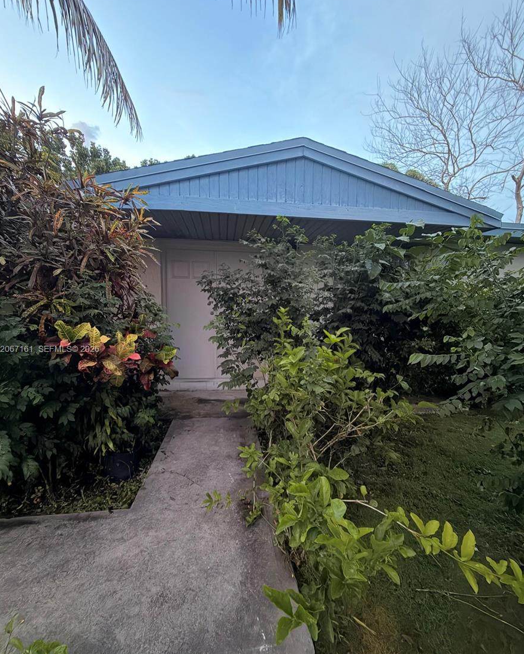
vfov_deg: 96.6
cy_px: 350
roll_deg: -1.0
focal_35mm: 15
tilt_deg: -7.4
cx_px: 258
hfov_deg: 84.1
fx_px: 291
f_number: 2.2
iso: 640
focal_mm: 2.22
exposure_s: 1/16
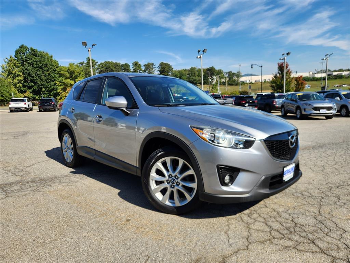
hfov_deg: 73.9
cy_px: 132
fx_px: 233
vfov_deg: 58.9
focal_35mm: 23
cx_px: 175
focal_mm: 5.4
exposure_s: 1/1297
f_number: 1.8
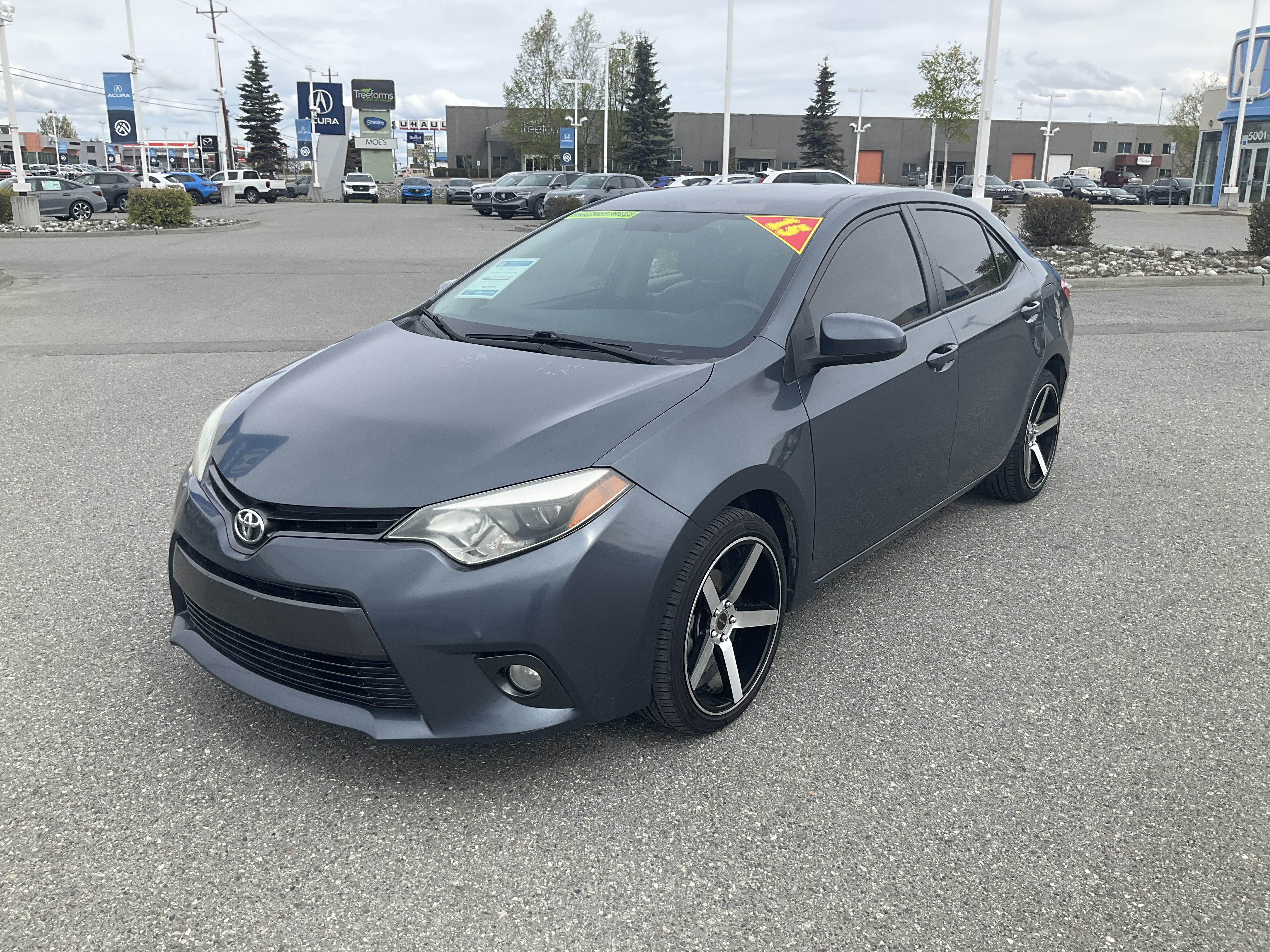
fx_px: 1064
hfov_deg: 61.7
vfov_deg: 48.2
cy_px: 476
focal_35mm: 29
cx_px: 635
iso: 25
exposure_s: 1/1195
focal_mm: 3
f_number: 1.8
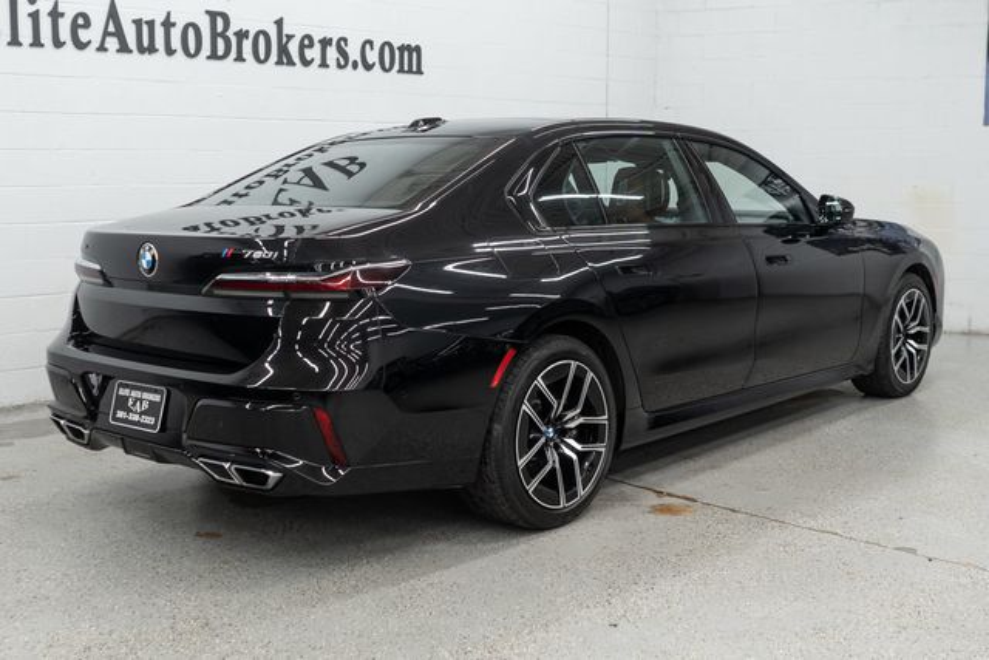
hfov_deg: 46.4
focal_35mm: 42
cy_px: 330
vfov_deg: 31.9
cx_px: 494
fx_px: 1154
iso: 200
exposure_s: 1/40
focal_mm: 28
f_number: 3.2
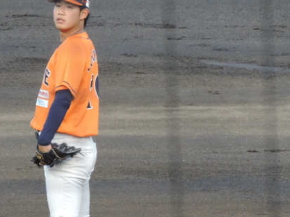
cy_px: 174
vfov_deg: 1.4
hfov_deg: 1.9
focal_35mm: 1055
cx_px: 80
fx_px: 8841
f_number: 4.9
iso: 400
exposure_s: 1/160
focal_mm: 98.1
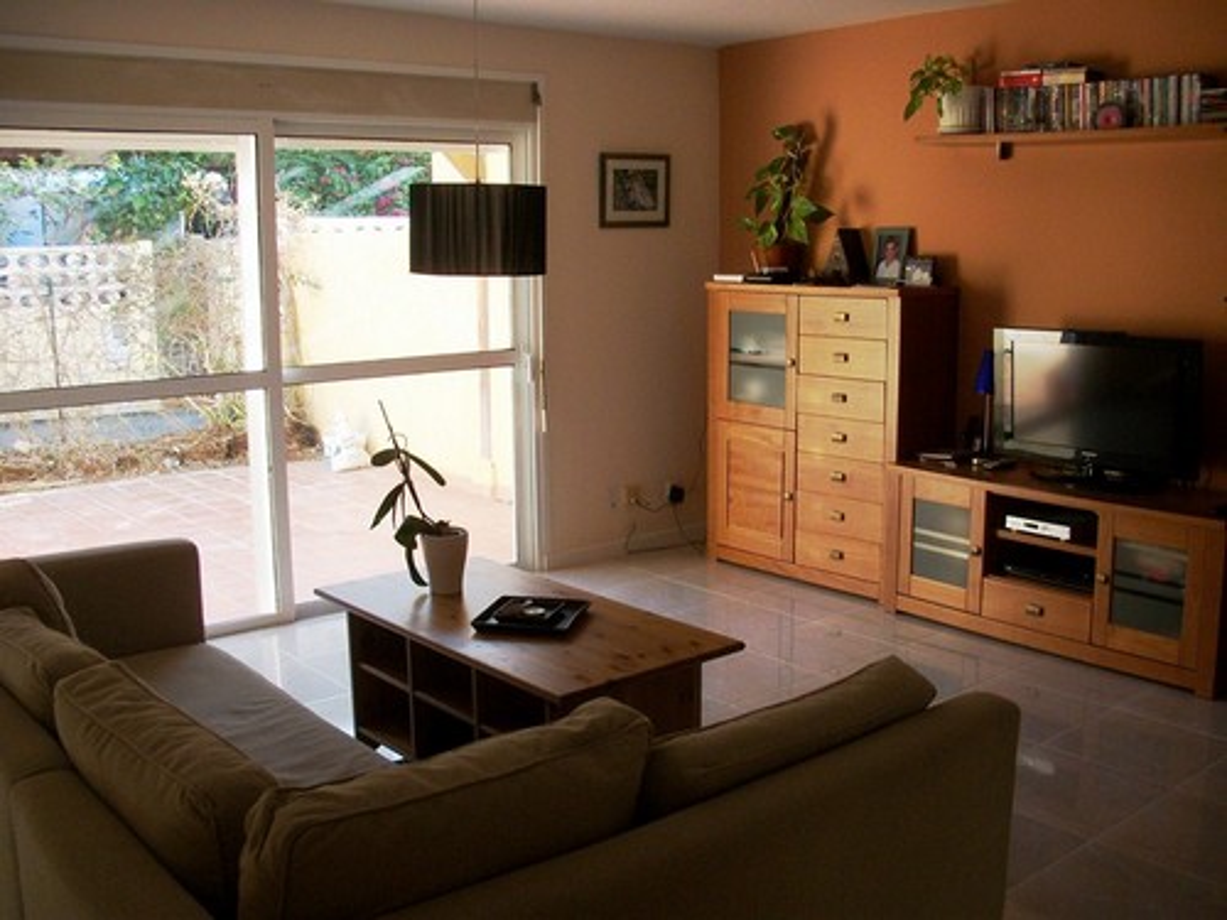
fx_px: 1241
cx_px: 614
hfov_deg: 52.6
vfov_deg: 40.7
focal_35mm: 35
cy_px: 460
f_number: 3.1
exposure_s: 1/125
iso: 146
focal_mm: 6.3
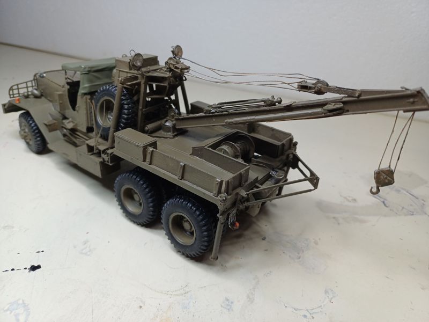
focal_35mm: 25
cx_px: 214
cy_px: 161
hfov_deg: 69.4
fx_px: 310
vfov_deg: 54.9
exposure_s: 1/50
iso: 50
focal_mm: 4.65
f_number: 1.8
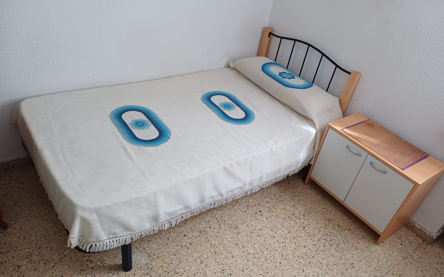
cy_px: 160
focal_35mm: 27
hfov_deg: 68.4
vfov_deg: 45.9
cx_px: 226
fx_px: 327
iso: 160
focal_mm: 4.65
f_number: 1.8
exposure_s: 1/50
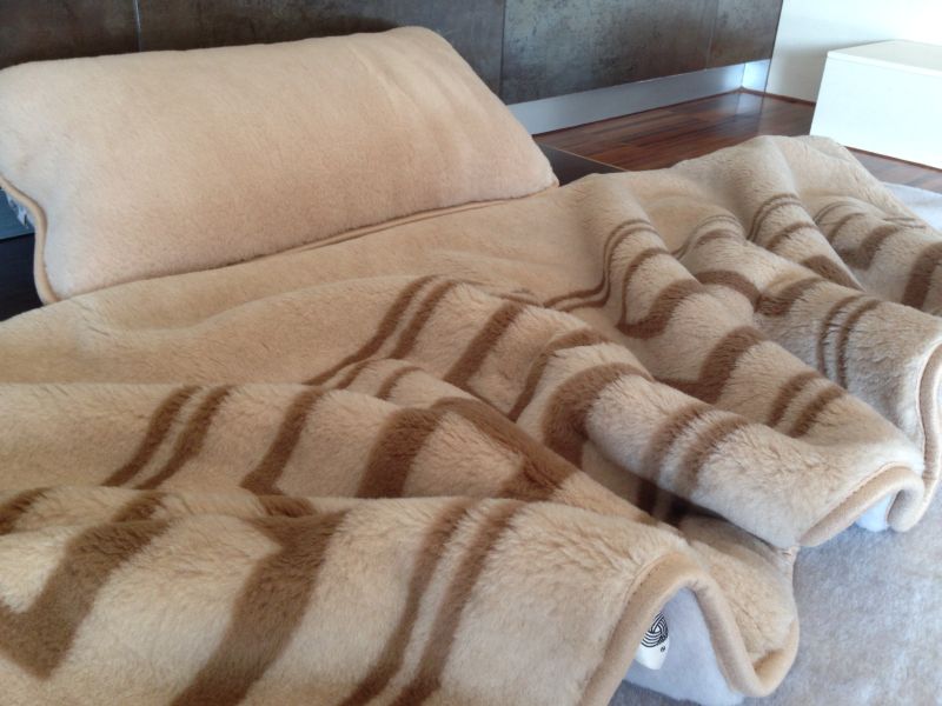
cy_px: 353
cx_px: 471
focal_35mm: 33
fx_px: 898
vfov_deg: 42.9
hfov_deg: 55.4
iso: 80
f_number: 2.4
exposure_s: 1/20
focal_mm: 4.12
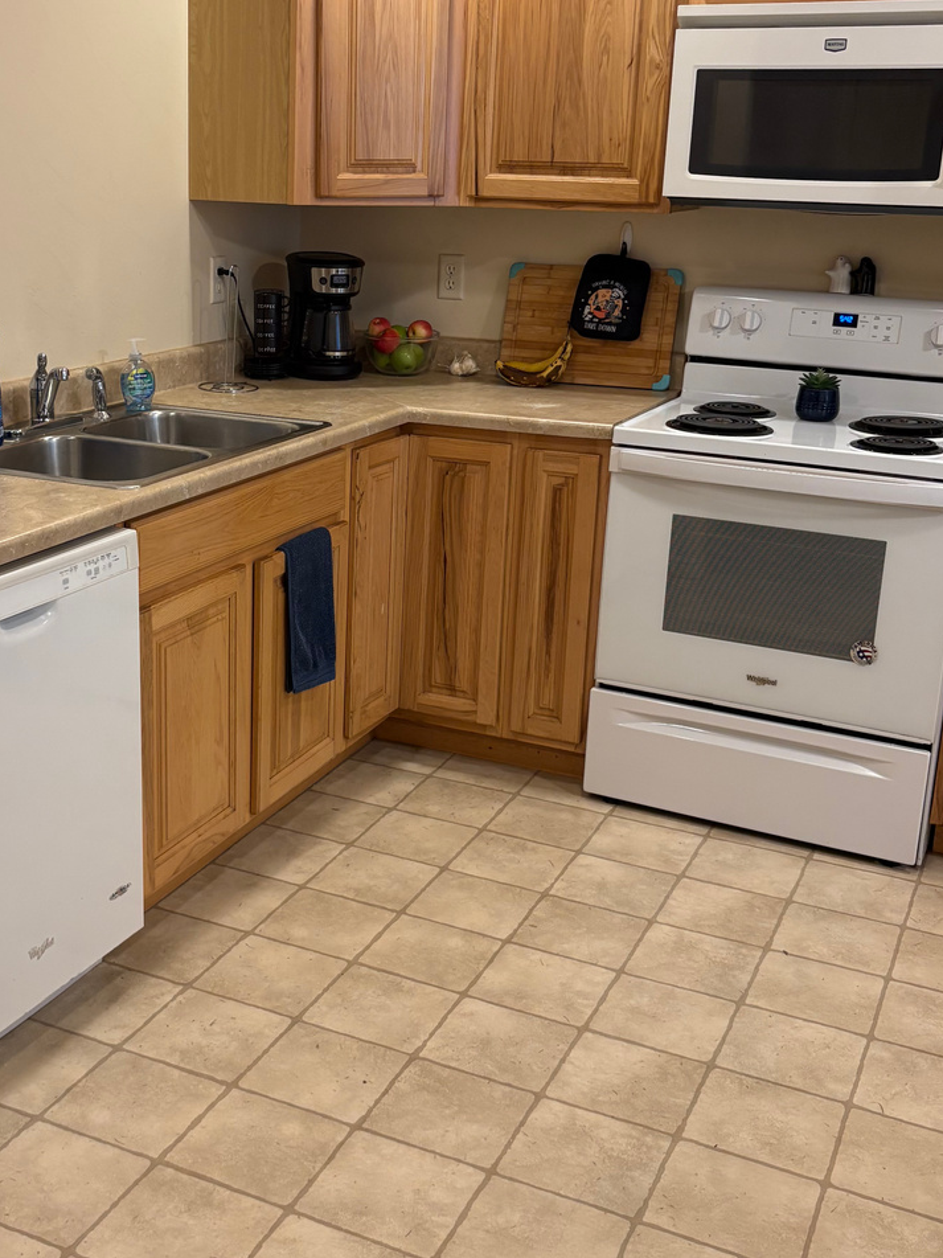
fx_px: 1526
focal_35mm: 42
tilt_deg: -14.9
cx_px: 313
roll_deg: -1.0
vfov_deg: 44.7
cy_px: 571
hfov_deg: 34.0
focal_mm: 5.96
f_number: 1.6
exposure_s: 1/60
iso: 125
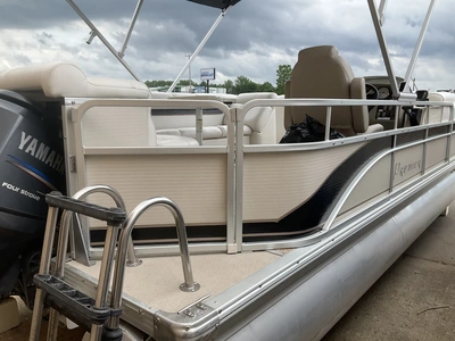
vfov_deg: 48.2
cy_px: 170
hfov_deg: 61.7
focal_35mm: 29
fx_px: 381
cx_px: 228
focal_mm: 3
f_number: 1.8
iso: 25
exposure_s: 1/842
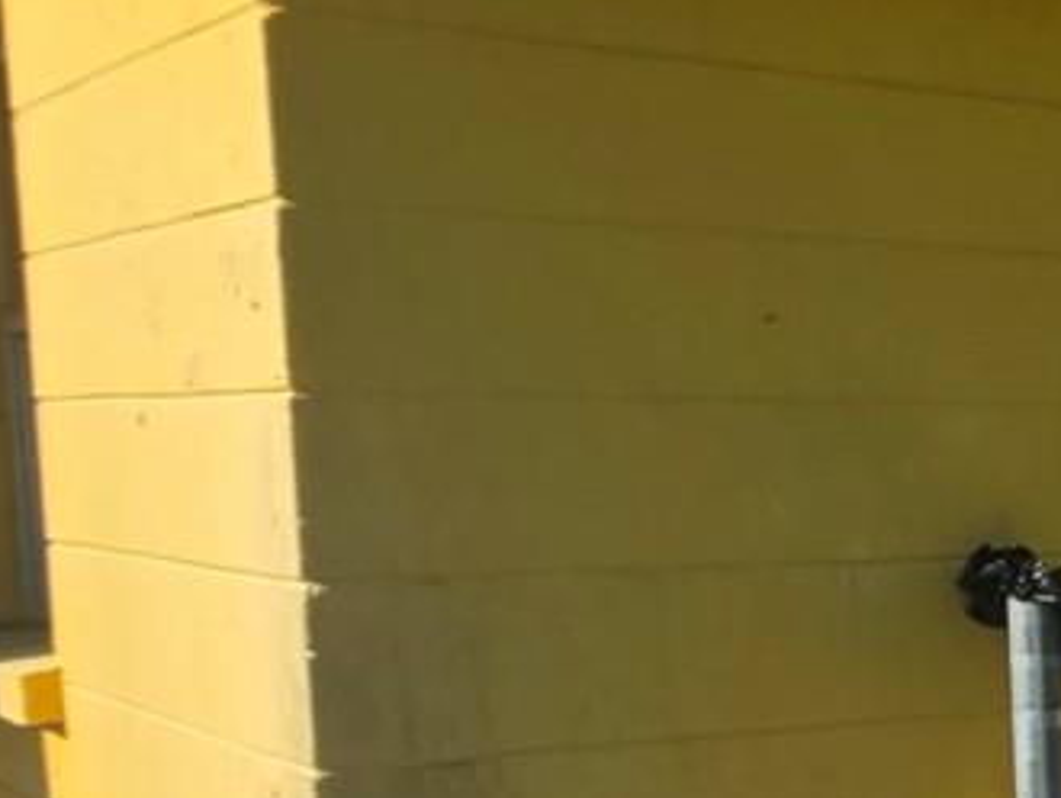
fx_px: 1932
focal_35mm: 63
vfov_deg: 23.1
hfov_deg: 15.8
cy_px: 611
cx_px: 2482
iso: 50
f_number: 2.2
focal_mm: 2.2
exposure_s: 1/2180
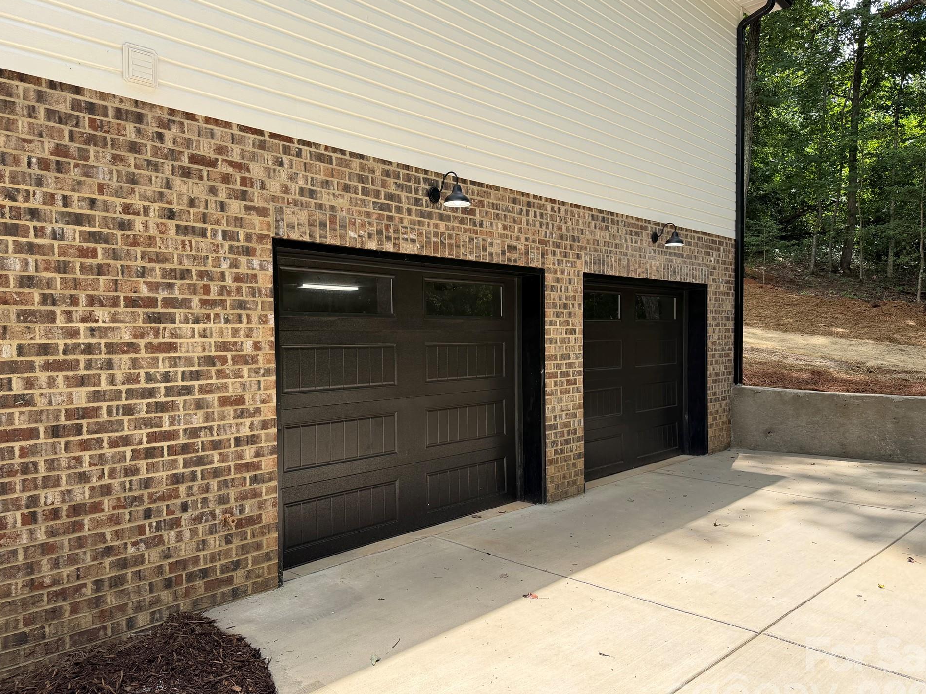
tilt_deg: -1.4
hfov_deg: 67.3
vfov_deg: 53.1
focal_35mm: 26
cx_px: 461
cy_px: 357
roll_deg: +0.6
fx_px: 696
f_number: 1.78
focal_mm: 6.76
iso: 100
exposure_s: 1/1060
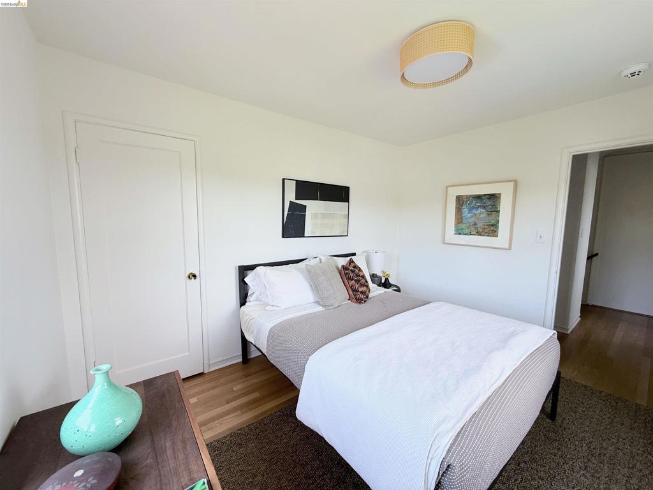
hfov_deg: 102.1
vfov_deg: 85.7
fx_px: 264
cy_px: 245
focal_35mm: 14
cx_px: 326
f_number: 2.2
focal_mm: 2.22
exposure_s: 1/99
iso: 50
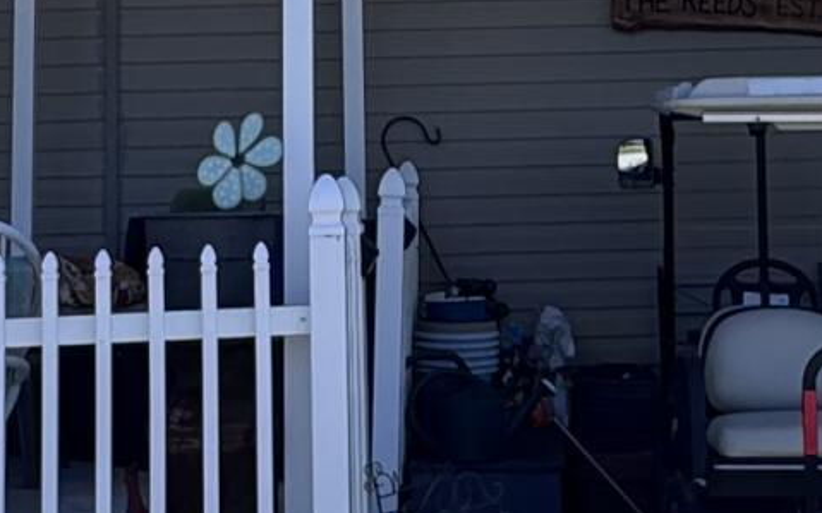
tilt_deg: +13.0
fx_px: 2083
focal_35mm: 93
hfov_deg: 22.3
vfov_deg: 13.5
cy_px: -168
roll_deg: -0.1
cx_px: 479
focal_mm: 2.22
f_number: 2.2
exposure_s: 1/849
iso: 40
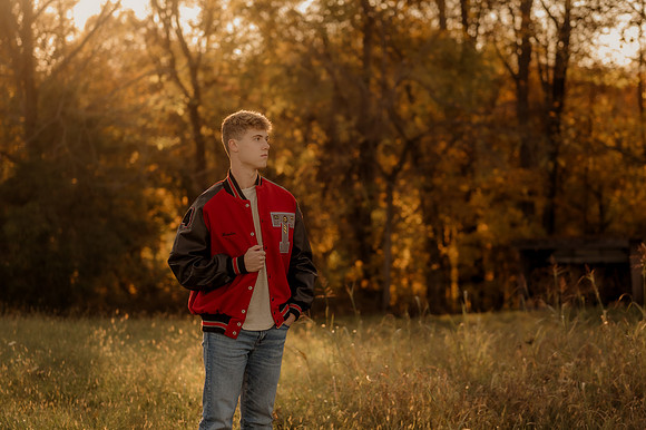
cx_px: 323
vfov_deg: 17.1
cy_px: 215
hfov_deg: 25.5
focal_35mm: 80
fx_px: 1430
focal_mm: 50
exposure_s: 1/1000
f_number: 1.8
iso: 250
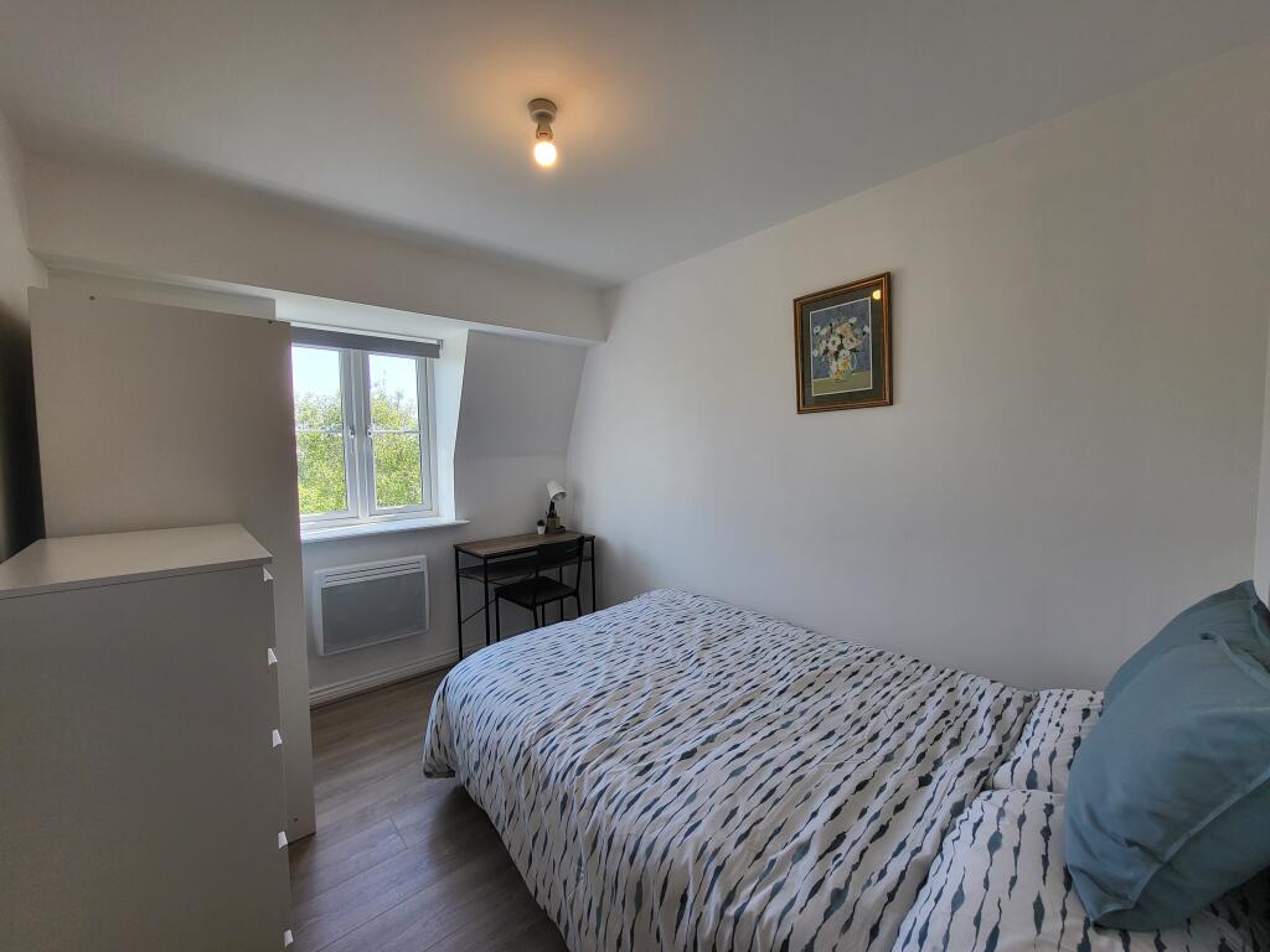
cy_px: 476
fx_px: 477
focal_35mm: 13
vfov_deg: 89.9
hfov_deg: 106.2
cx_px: 635
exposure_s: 1/100
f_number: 2.2
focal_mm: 1.74
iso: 50
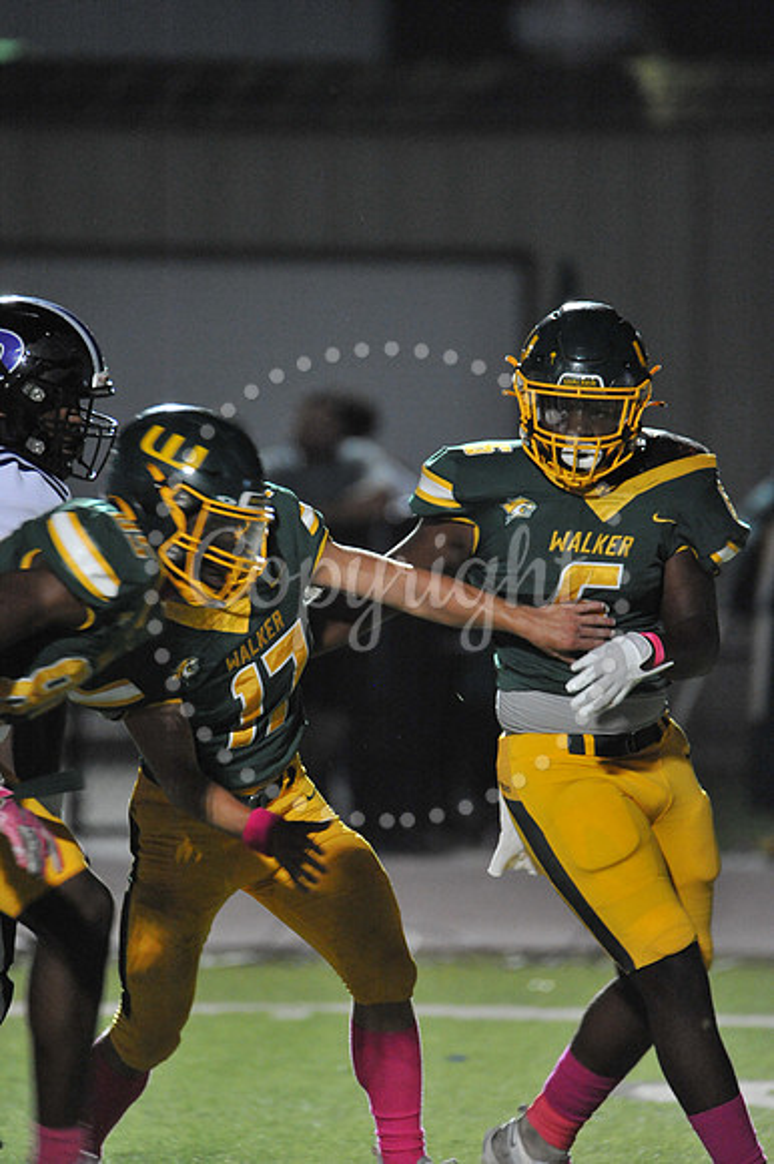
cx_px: 387
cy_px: 582
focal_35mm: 600
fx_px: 19372
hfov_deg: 2.3
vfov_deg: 3.4
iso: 6400
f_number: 6.3
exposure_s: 1/200
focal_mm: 600
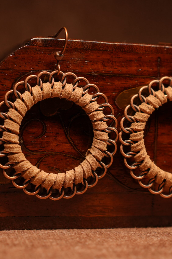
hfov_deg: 17.3
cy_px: 130
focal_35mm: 79
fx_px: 566
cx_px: 105
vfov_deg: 25.7
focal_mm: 35
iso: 400
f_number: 4
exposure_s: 1/100
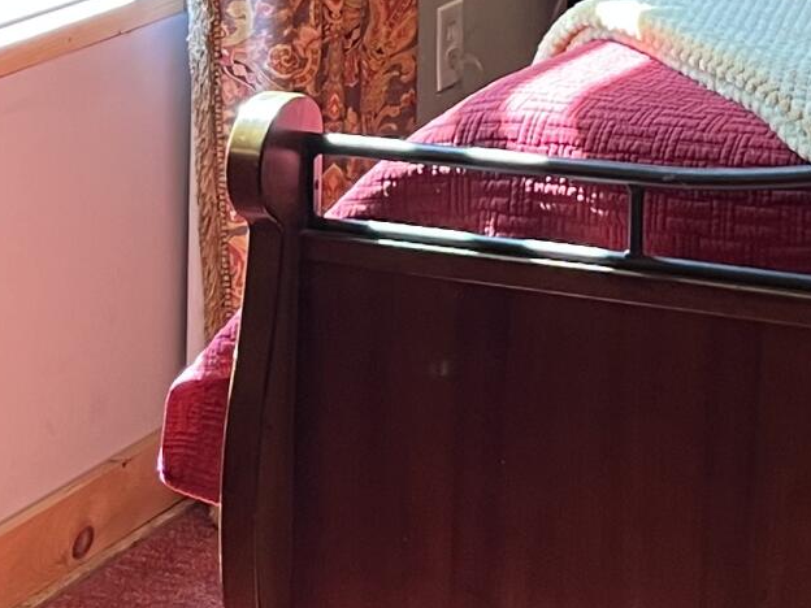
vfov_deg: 11.1
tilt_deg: -3.2
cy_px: -485
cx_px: 812
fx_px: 2929
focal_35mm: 125
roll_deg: -0.5
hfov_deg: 15.5
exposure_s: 1/60
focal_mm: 5.1
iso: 80
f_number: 1.6
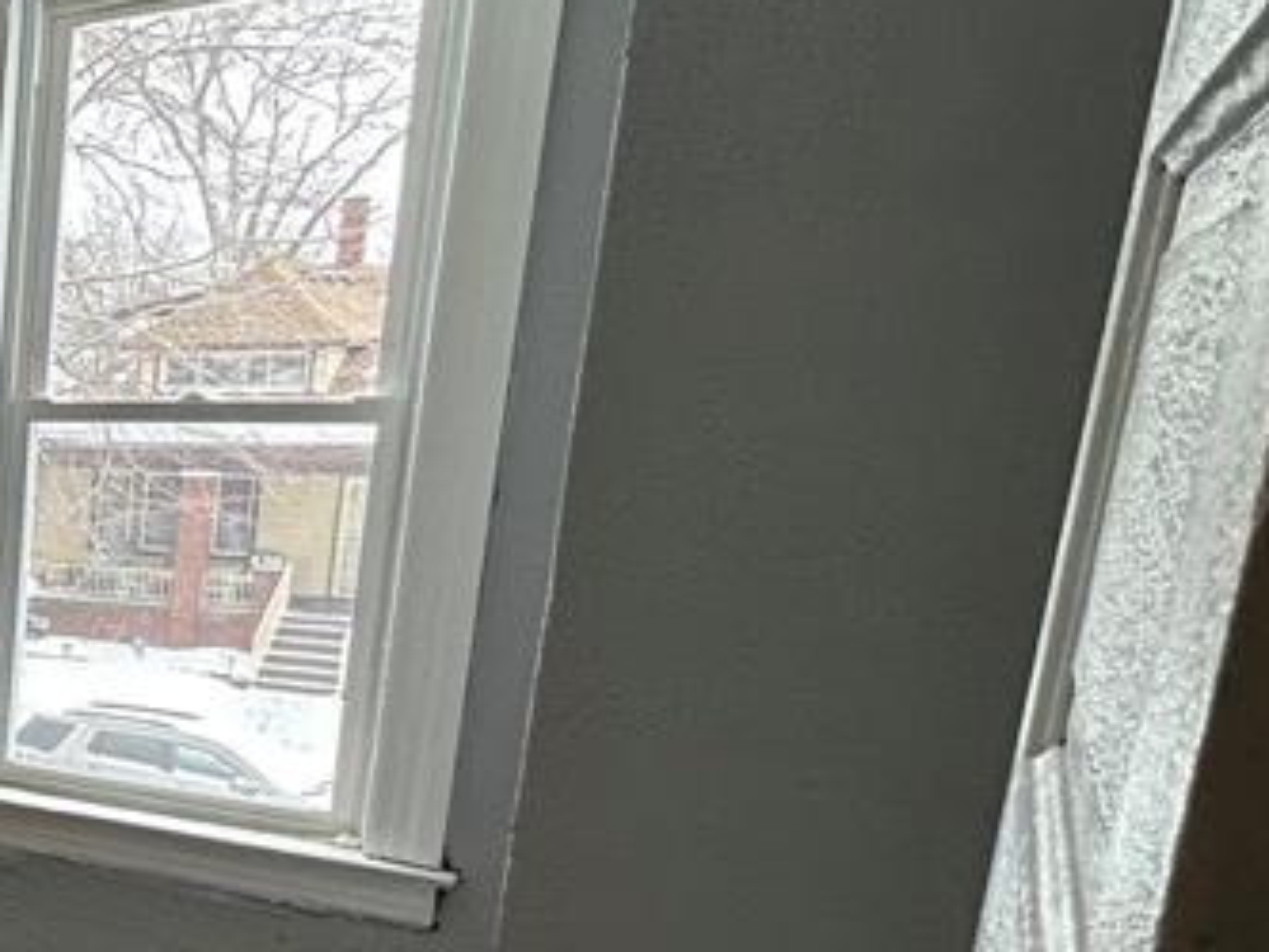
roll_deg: +1.5
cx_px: -675
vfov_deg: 33.0
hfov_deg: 27.8
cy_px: 708
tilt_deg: -11.8
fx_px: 1577
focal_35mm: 43
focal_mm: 2.22
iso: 80
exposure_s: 1/120
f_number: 2.2
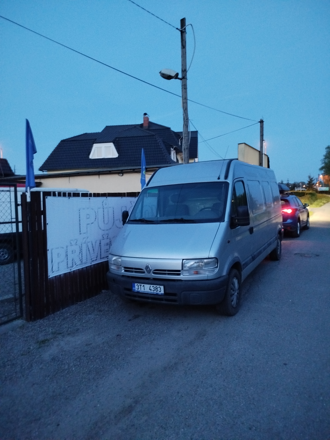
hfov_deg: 56.8
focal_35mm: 24
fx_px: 305
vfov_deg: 71.6
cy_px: 220
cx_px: 165
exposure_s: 1/10
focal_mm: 5.31
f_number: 1.7
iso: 2000
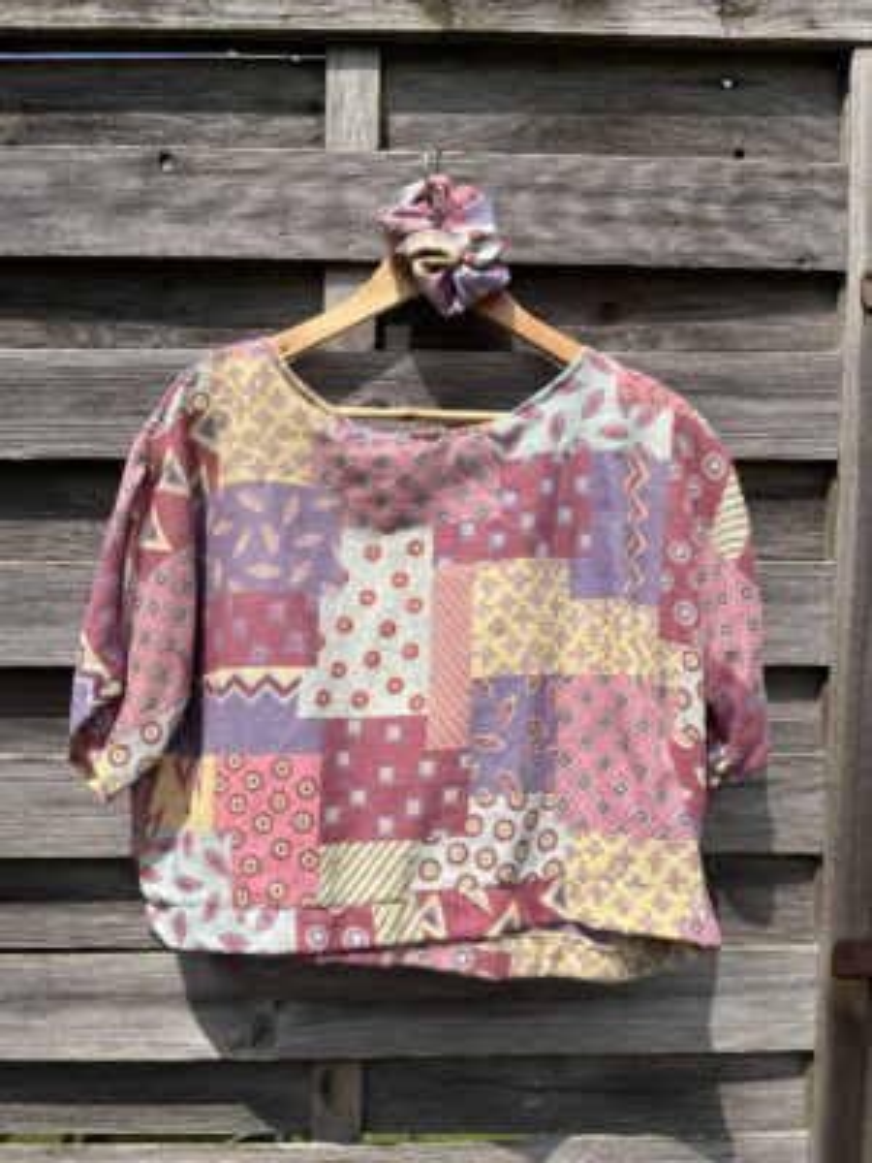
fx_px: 873
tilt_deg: -1.6
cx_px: 436
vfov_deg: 67.3
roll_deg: -0.7
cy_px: 582
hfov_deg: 53.1
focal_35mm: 26
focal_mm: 5.1
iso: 50
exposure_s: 1/5076
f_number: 1.6
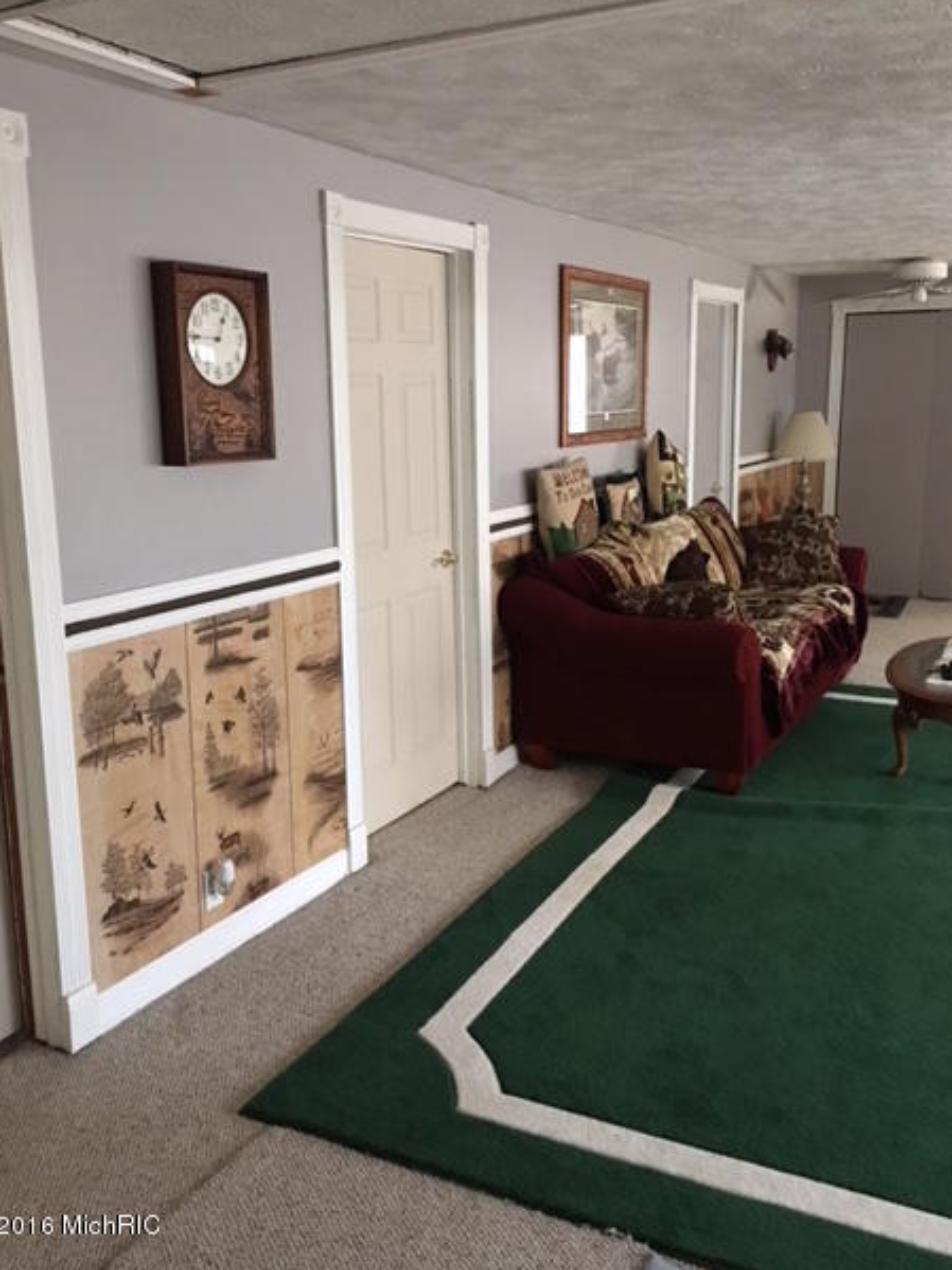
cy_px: 598
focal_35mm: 31
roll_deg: -0.4
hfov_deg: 45.4
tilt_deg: -11.5
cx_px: 473
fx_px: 1137
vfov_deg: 58.3
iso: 80
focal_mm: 4.15
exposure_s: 1/4
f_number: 2.2
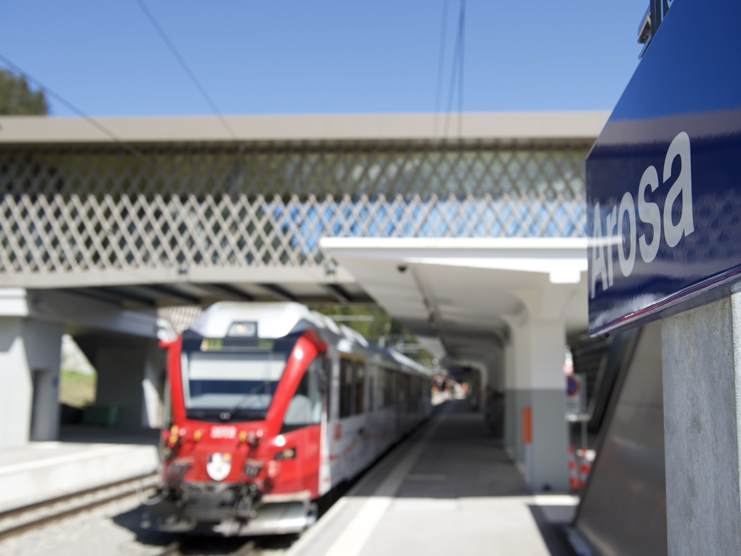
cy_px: 279
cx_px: 414
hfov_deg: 52.5
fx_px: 749
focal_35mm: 35
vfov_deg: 40.7
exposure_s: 1/250
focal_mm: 32
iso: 100
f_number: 6.3
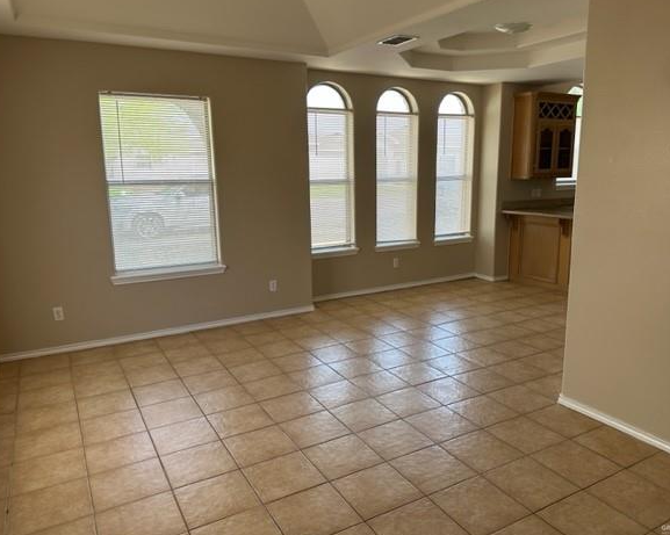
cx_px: 356
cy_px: 265
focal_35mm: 26
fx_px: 515
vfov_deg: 54.9
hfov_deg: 66.0
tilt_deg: -11.2
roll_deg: +0.5
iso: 100
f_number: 1.78
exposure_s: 1/162
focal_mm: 6.86
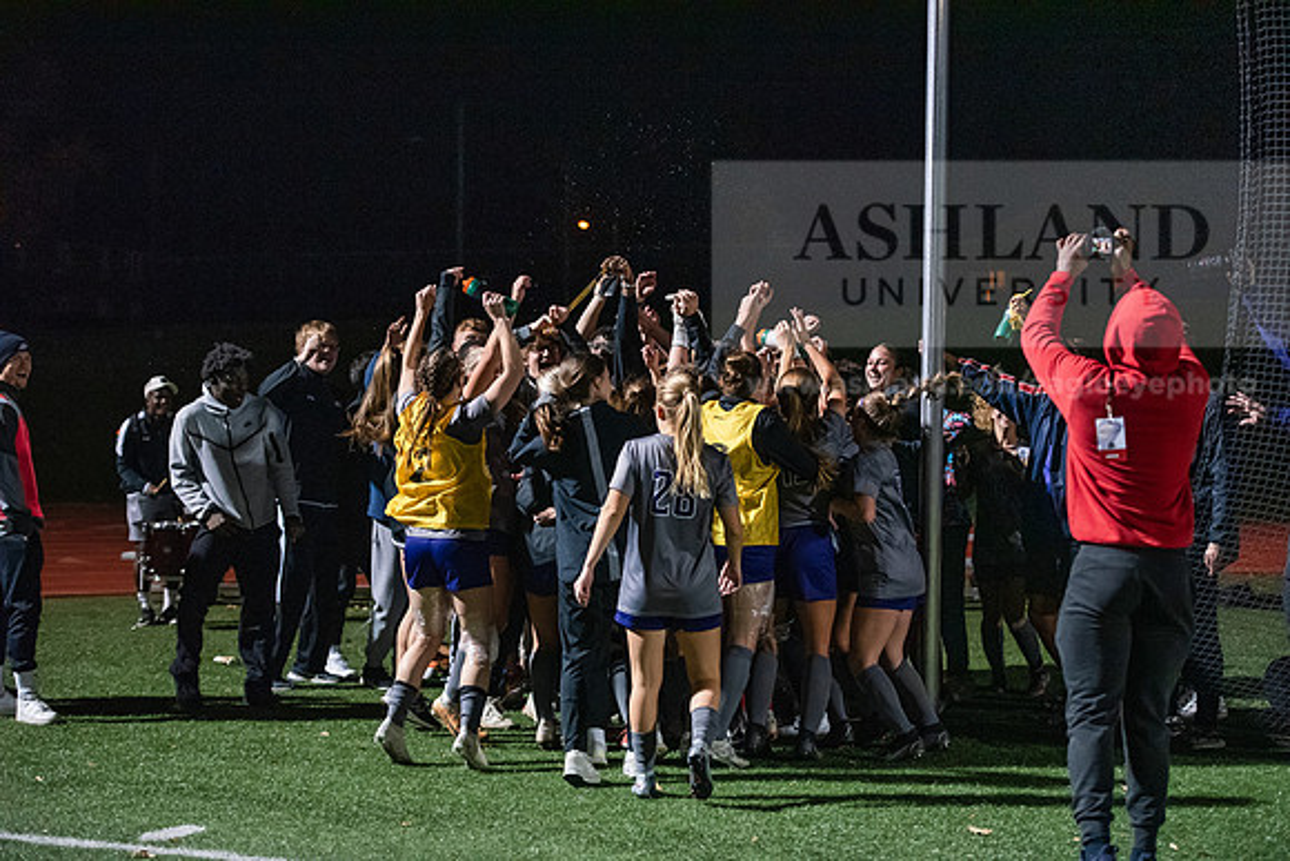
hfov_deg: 28.8
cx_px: 645
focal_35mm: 70
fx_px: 2509
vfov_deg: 19.5
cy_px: 430
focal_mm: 70
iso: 8000
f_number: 3.2
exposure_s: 1/640
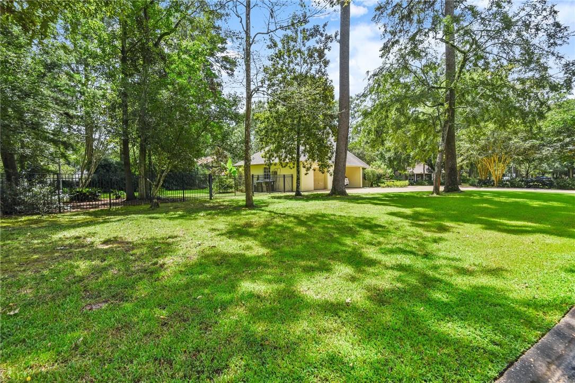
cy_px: 192
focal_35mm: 16
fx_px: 256
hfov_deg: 96.7
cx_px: 288
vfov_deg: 73.8
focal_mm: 16
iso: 125
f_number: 9
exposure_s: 1/250
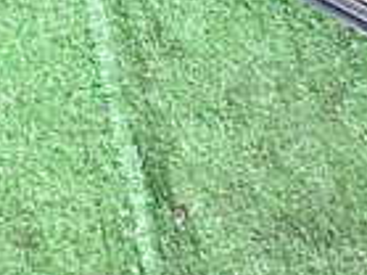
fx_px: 1144
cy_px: -212
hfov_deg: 18.2
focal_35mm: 108
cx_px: 217
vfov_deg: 12.5
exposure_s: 1/30
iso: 250
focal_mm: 4.5
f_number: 2
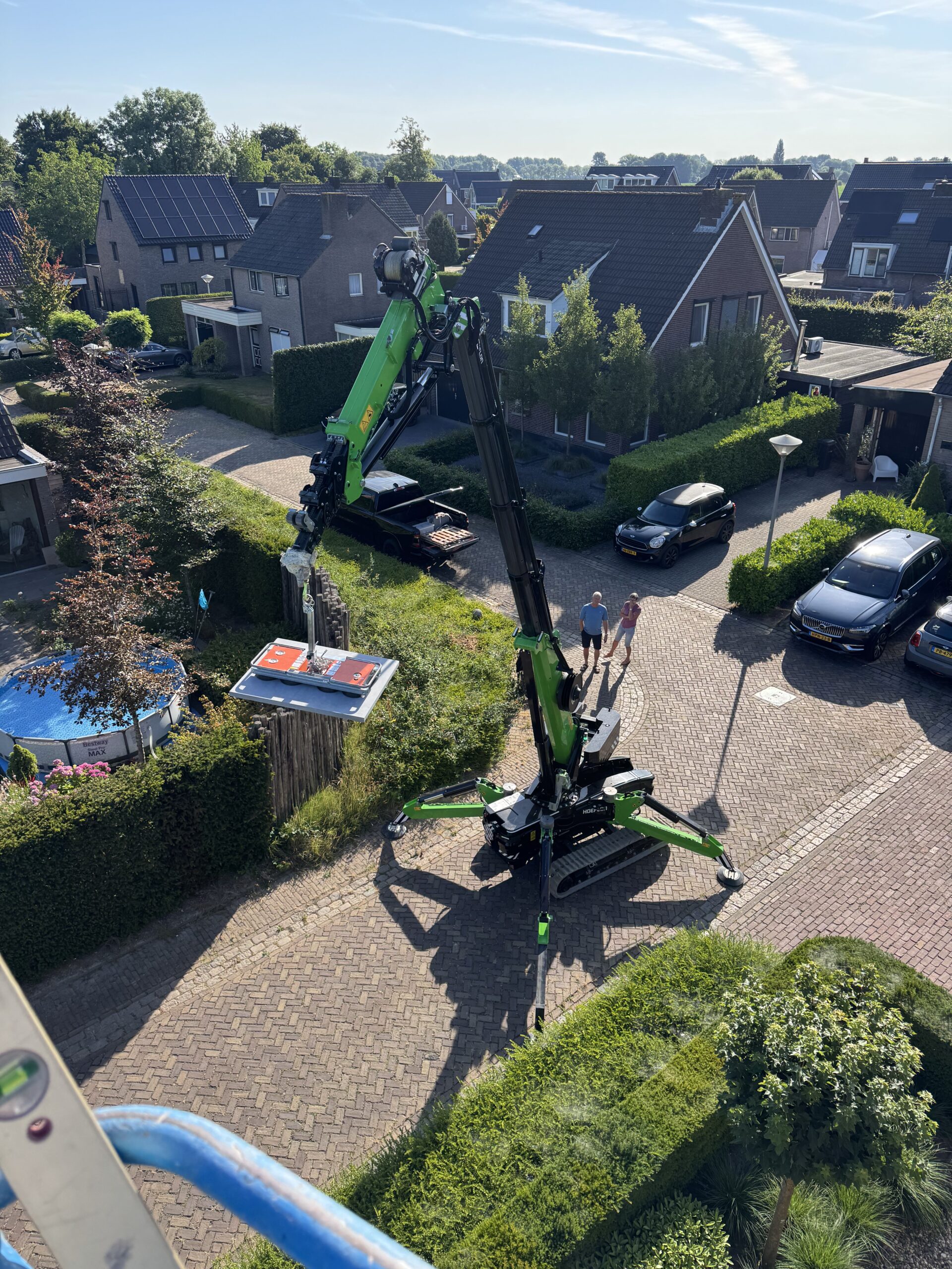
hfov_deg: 56.8
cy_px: 634
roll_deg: +1.4
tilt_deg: -29.5
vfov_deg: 71.6
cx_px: 476
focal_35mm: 24
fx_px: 880
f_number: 1.78
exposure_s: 1/1395
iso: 80
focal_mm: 6.76
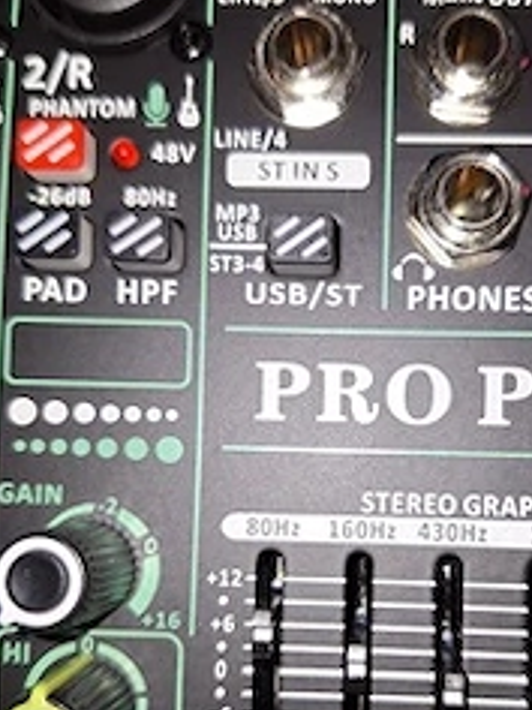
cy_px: 433
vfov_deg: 47.5
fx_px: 799
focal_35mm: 39
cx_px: 358
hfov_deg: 36.4
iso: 25
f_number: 1.8
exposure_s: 1/24
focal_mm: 5.54
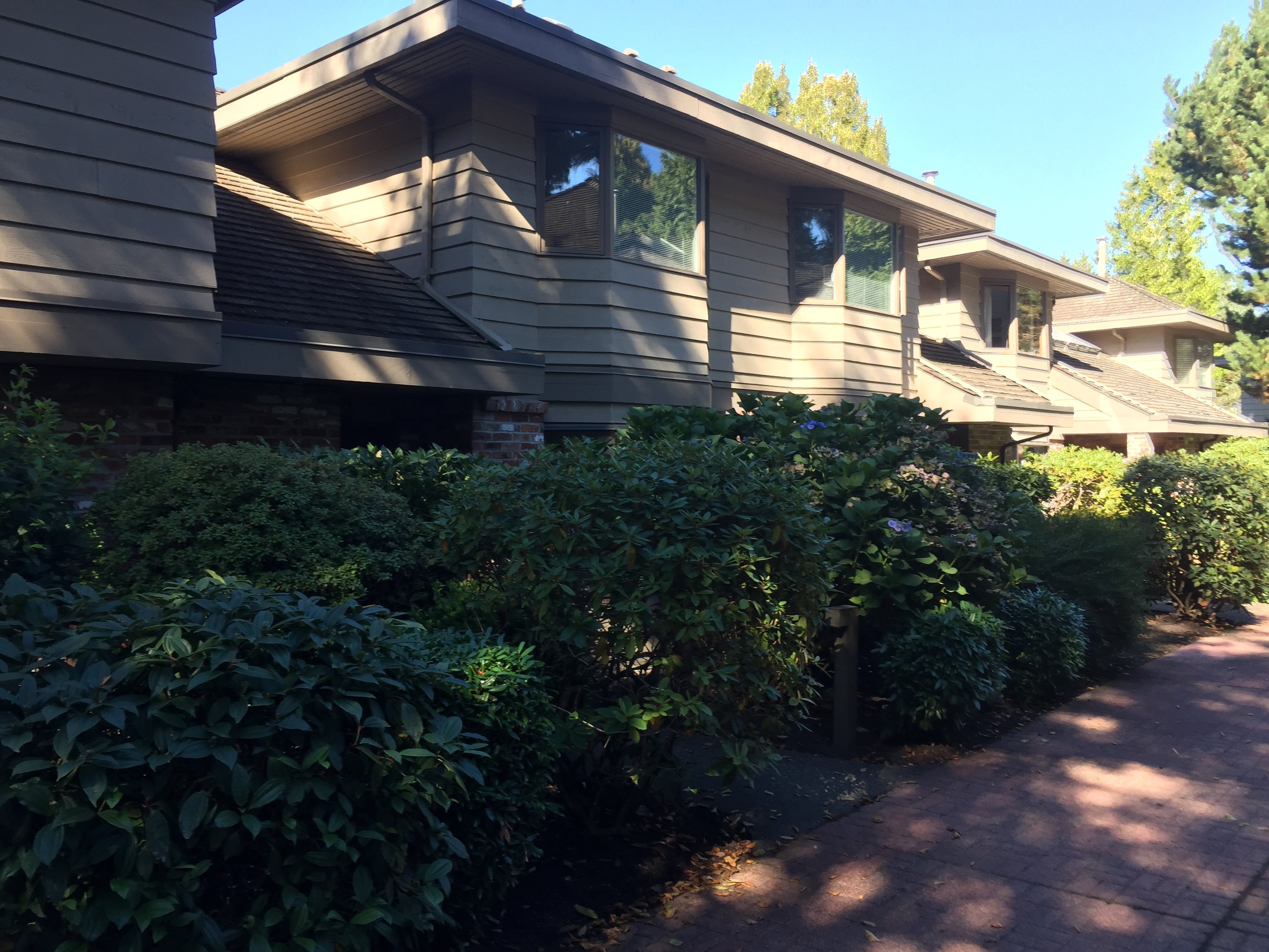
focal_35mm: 29
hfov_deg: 61.7
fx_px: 1063
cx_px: 634
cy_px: 476
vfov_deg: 48.2
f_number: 2.2
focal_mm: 4.15
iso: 32
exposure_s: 1/184
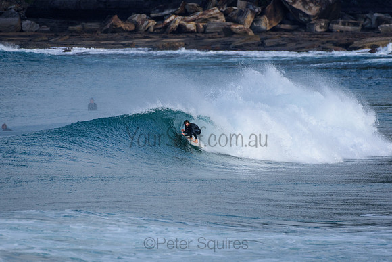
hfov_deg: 2.7
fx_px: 8168
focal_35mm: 750
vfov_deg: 1.8
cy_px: 131
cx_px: 196
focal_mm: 500
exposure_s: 1/2000
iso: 450
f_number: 5.6
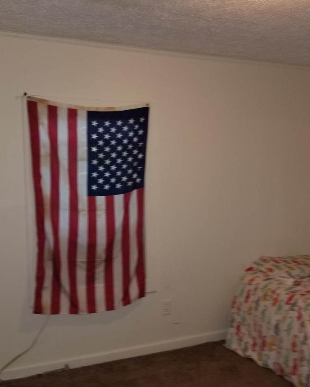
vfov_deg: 52.8
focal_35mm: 34
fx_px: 390
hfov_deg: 43.3
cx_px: 176
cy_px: 194
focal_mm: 4.25
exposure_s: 1/18
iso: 125
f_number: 1.7
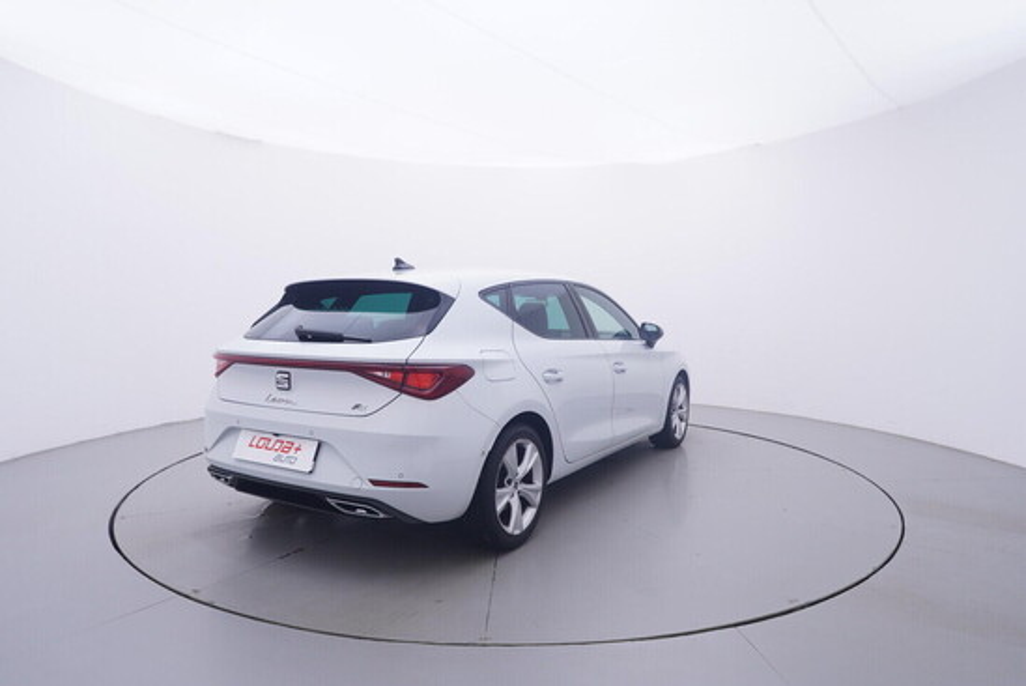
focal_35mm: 22
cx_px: 513
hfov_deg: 77.3
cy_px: 343
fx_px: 642
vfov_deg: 56.2
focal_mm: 15
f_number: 5
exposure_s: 1/80
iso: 200
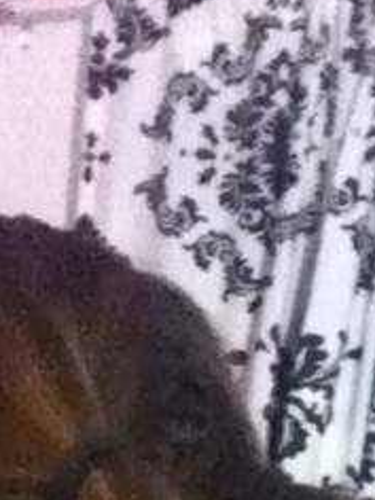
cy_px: 508
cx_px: 301
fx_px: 1372
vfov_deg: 20.0
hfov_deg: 15.5
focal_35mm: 95
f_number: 2.4
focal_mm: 3.85
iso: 1600
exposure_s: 1/17
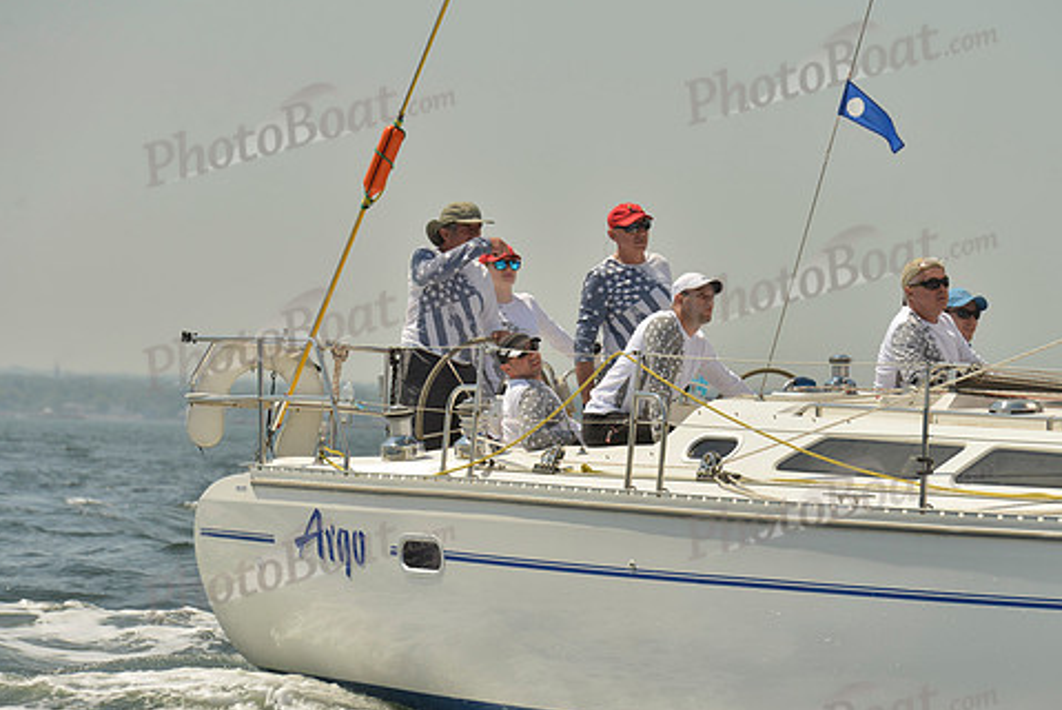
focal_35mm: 224
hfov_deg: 9.2
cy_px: 418
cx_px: 572
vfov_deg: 6.1
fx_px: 6612
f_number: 9
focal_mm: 185
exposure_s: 1/1250
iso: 200
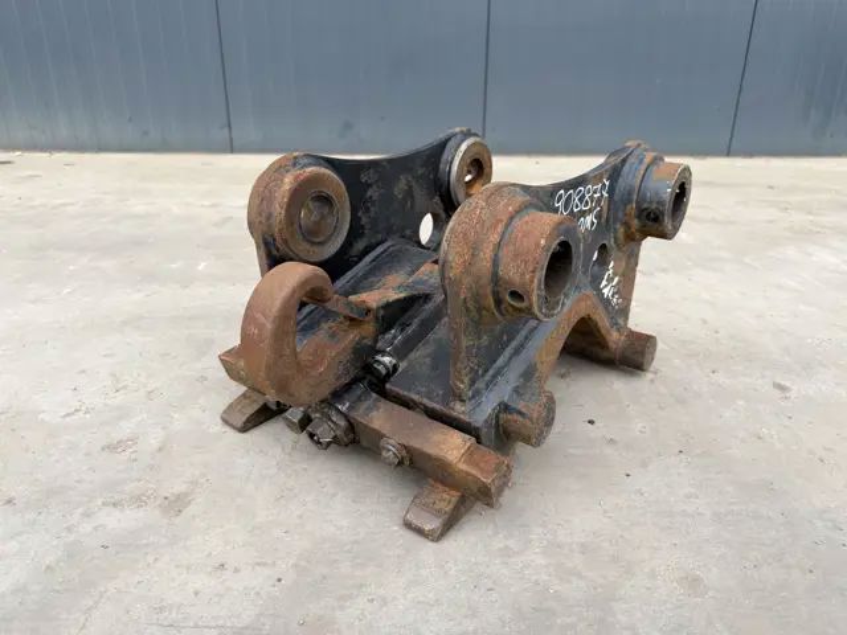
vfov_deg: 56.8
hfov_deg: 71.6
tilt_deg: -21.3
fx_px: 587
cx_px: 424
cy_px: 318
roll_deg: -0.5
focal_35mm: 24
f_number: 1.78
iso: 64
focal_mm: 6.76
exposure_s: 1/760
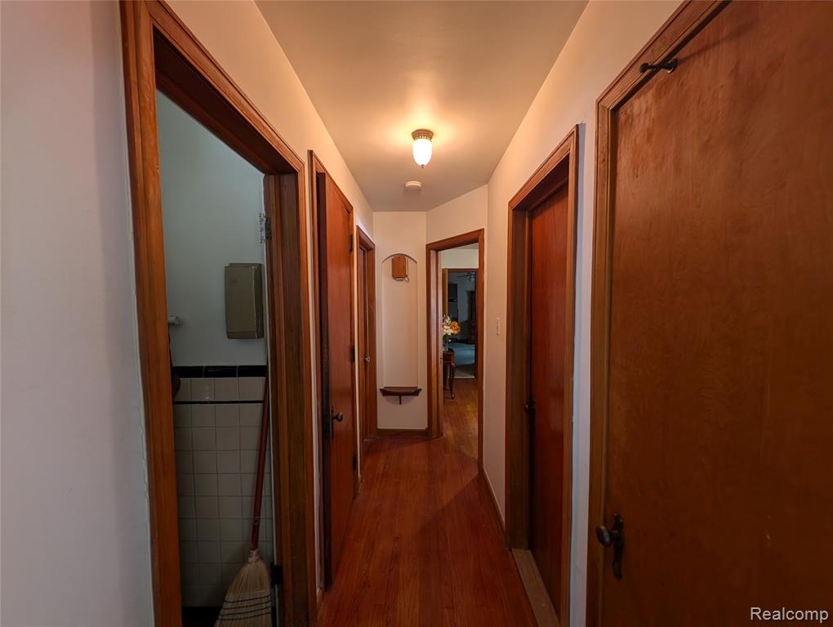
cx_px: 416
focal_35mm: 12
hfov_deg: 110.5
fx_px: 289
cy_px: 314
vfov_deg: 94.6
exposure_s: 1/24
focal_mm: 2.23
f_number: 1.95
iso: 63
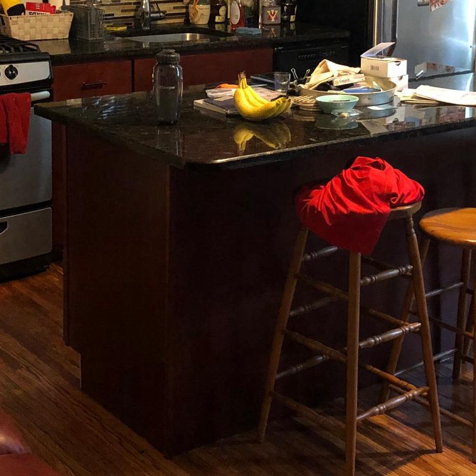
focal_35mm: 67
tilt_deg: -11.1
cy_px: 91
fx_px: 1042
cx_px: 264
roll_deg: -0.9
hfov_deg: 25.7
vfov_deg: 25.3
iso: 125
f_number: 1.8
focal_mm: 3.99
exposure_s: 1/4
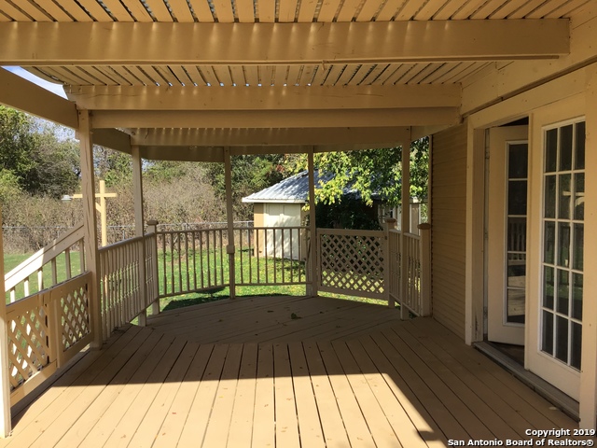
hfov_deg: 58.4
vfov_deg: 45.4
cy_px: 224
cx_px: 298
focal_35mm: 31
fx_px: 535
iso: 25
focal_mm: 3.3
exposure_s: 1/823
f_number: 2.4
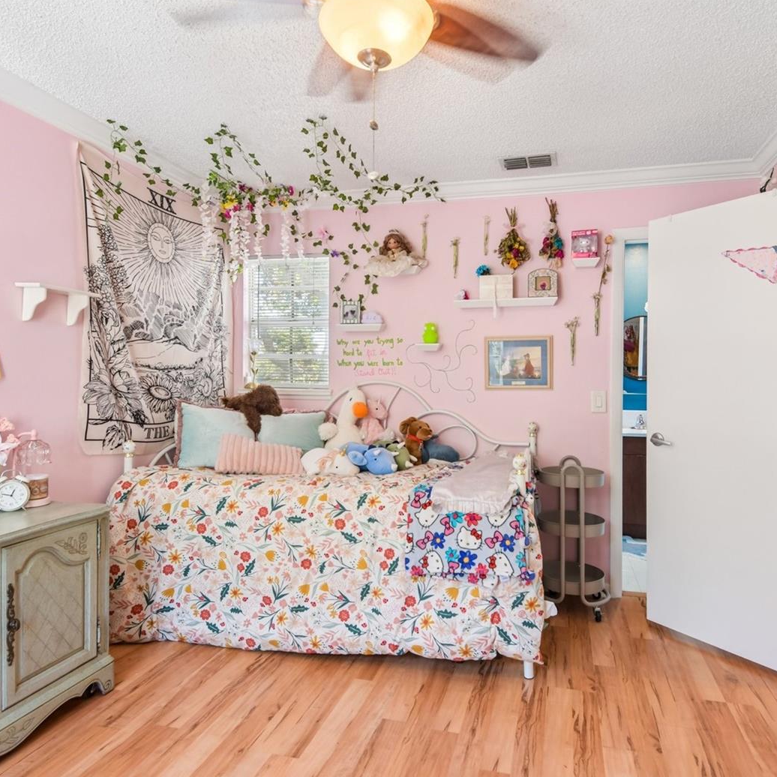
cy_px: 397
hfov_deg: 71.9
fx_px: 533
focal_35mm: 21
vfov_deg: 72.1
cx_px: 430
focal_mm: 16
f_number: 8
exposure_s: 1/25
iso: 400
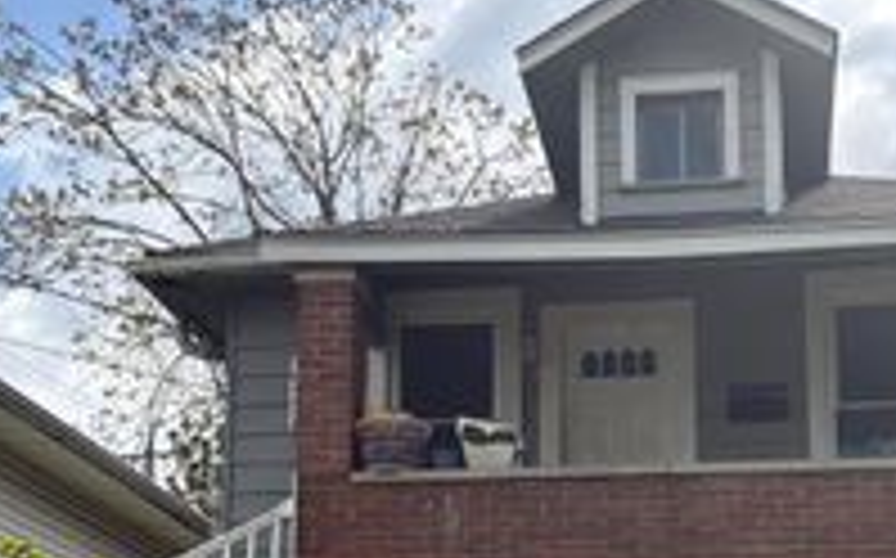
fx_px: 1561
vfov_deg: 19.2
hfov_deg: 31.5
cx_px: 653
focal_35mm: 64
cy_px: 650
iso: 100
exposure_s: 1/7353
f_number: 1.78
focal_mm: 6.76
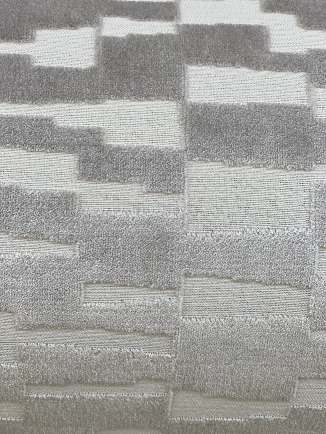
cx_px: 163
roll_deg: -0.7
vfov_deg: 36.8
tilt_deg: -41.1
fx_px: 653
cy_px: 217
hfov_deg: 28.0
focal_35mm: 52
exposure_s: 1/122
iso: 50
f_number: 2
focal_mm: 6
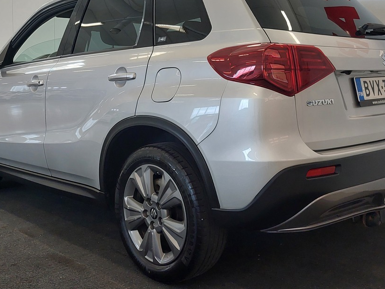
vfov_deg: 32.5
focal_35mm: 44
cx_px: 167
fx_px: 490
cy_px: 89
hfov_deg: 42.8
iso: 80
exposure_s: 1/50
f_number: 1.8
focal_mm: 5.23
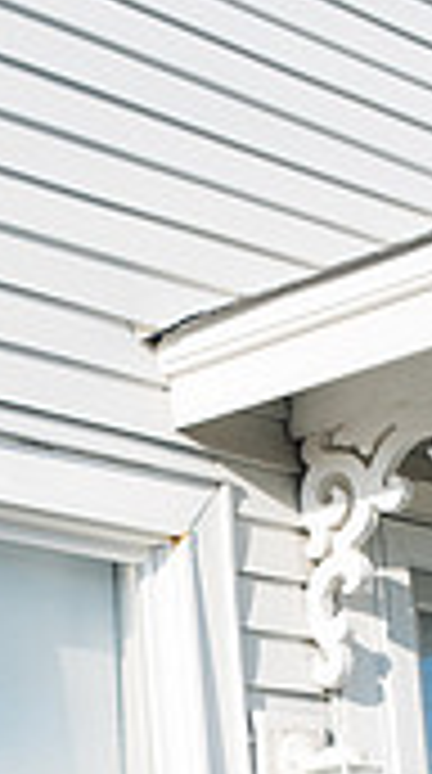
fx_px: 2540
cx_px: 135
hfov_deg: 9.7
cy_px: 862
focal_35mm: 124
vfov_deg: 16.8
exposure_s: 1/1250
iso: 100
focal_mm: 35
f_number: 2.8
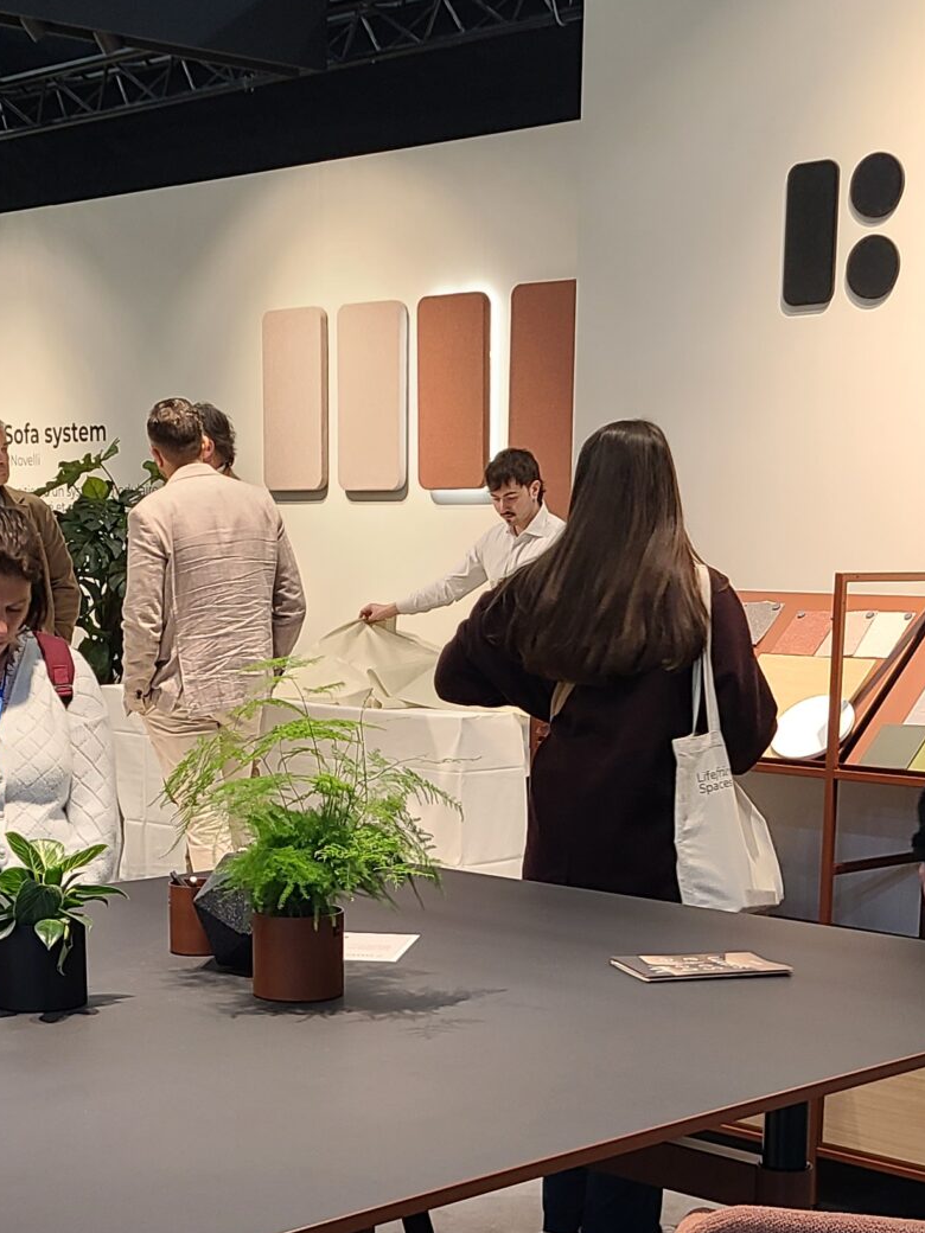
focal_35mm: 64
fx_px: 2280
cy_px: 958
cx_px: 462
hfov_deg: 22.9
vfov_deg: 29.7
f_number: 1.8
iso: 64
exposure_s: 1/50
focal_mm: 5.4
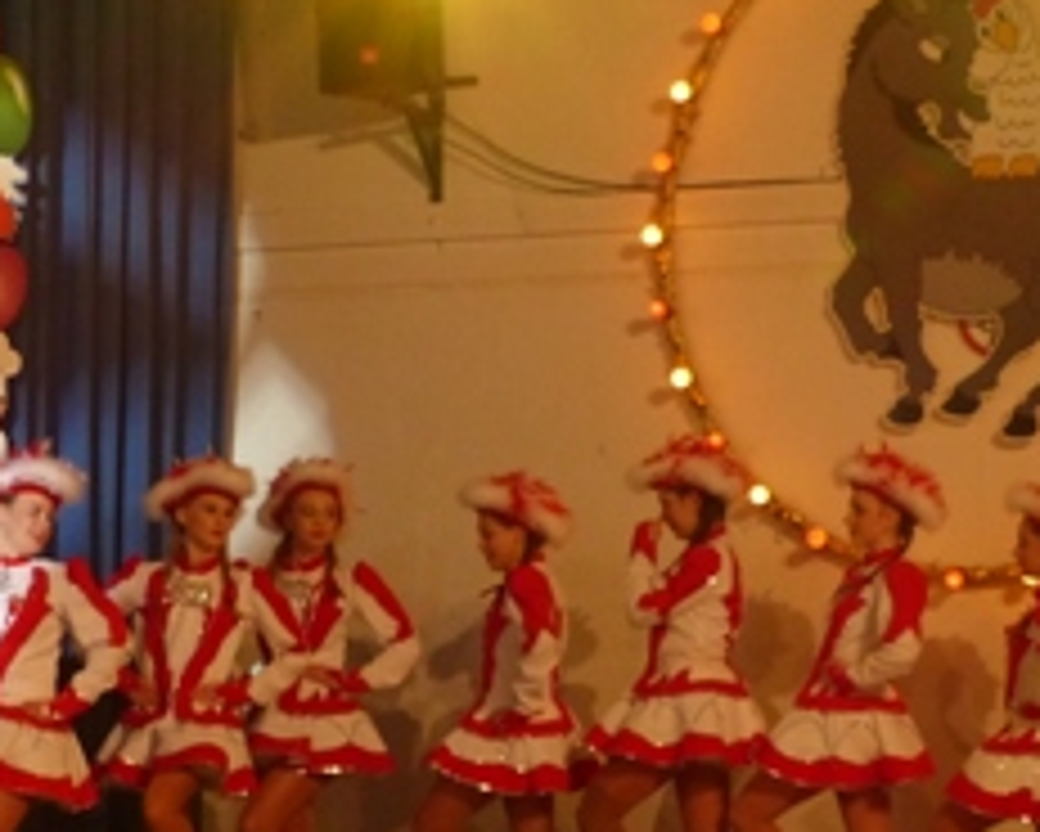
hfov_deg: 15.5
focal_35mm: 124
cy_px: 724
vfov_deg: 12.4
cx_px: 486
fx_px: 3818
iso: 400
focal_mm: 8.7
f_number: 2.8
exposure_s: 1/40
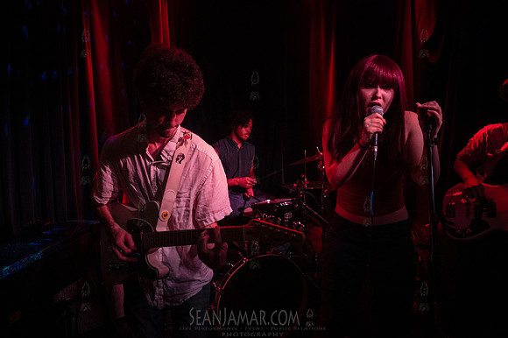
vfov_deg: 49.9
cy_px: 157
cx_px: 236
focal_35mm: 26
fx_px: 363
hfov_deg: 69.9
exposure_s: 1/320
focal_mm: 24
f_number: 3.2
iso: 8000
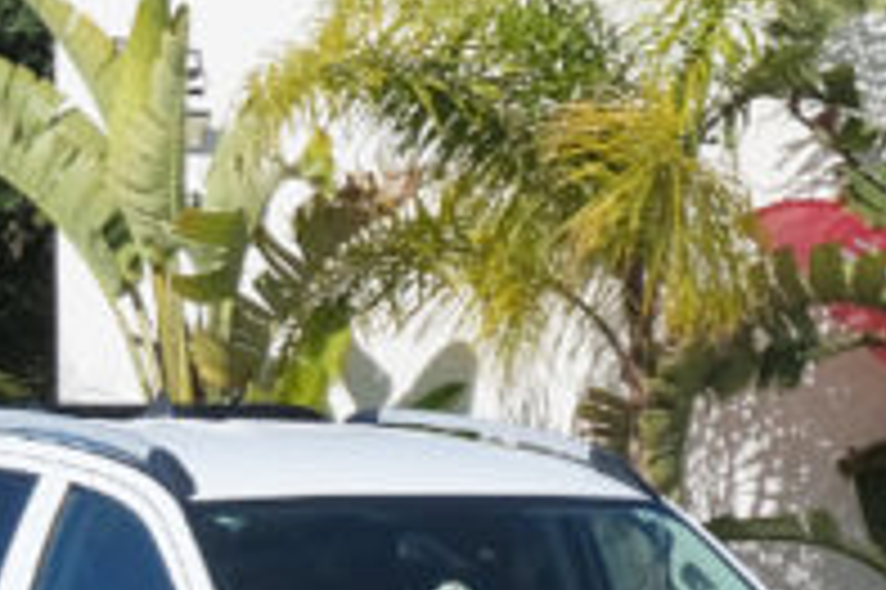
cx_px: -944
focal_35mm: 349
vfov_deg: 3.9
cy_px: 1169
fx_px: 8582
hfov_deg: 5.8
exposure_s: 1/400
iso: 160
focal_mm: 44.5
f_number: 9
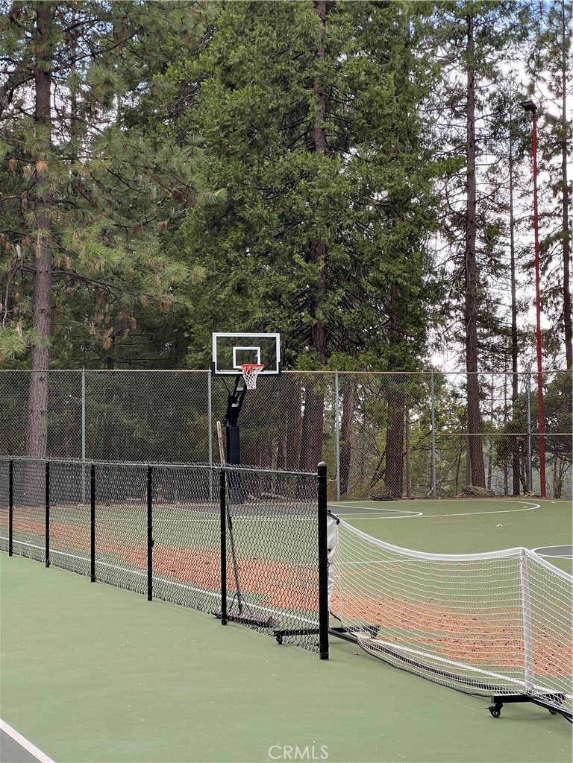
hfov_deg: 19.1
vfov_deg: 25.3
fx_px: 1699
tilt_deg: +3.1
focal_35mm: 77
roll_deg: +1.0
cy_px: 382
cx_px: 286
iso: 40
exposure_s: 1/99
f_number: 2.8
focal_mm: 9
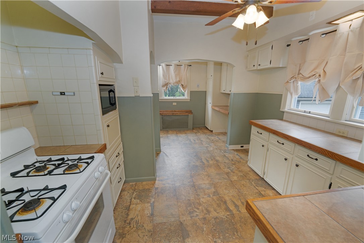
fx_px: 142
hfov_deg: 104.3
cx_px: 182
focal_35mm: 14
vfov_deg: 81.2
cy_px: 122
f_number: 6.3
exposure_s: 1/80
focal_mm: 14
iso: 200
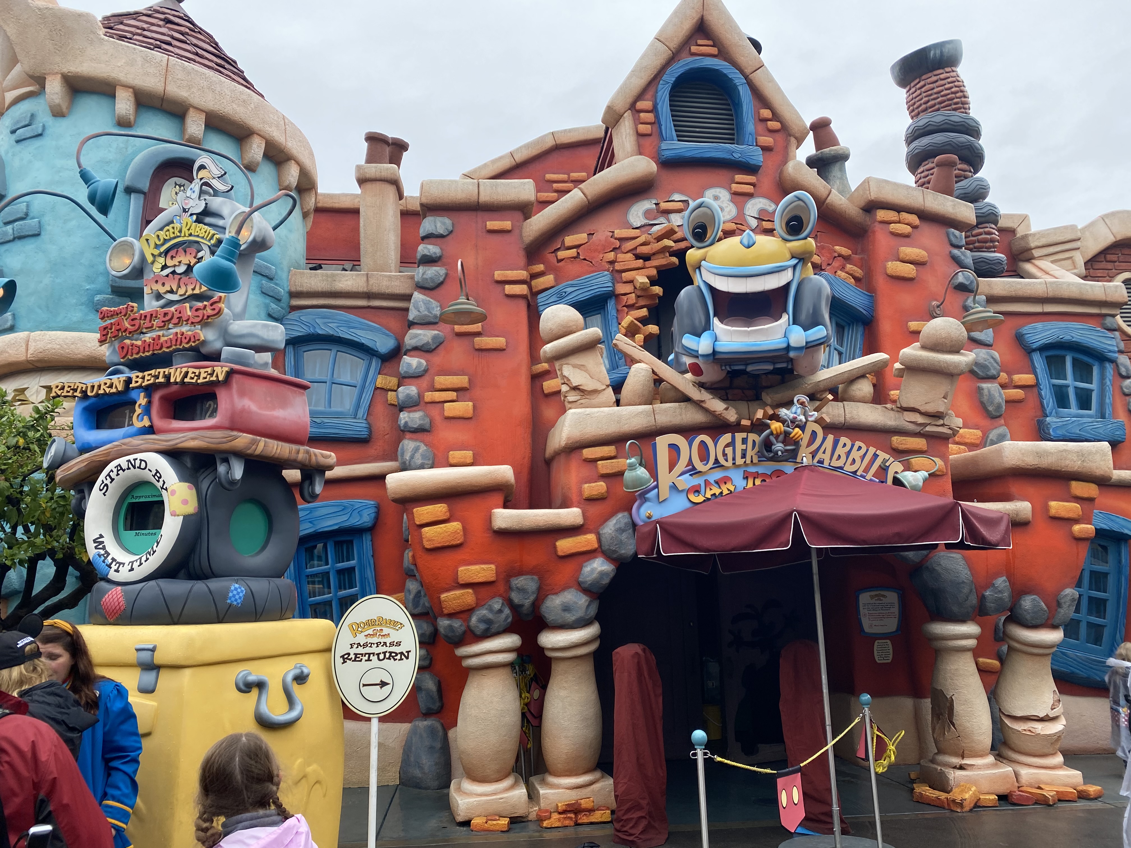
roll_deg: +2.0
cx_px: 566
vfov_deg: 53.1
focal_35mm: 26
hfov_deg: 67.3
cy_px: 424
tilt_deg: +12.1
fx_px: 849
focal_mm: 4.25
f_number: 1.8
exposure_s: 1/610
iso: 32
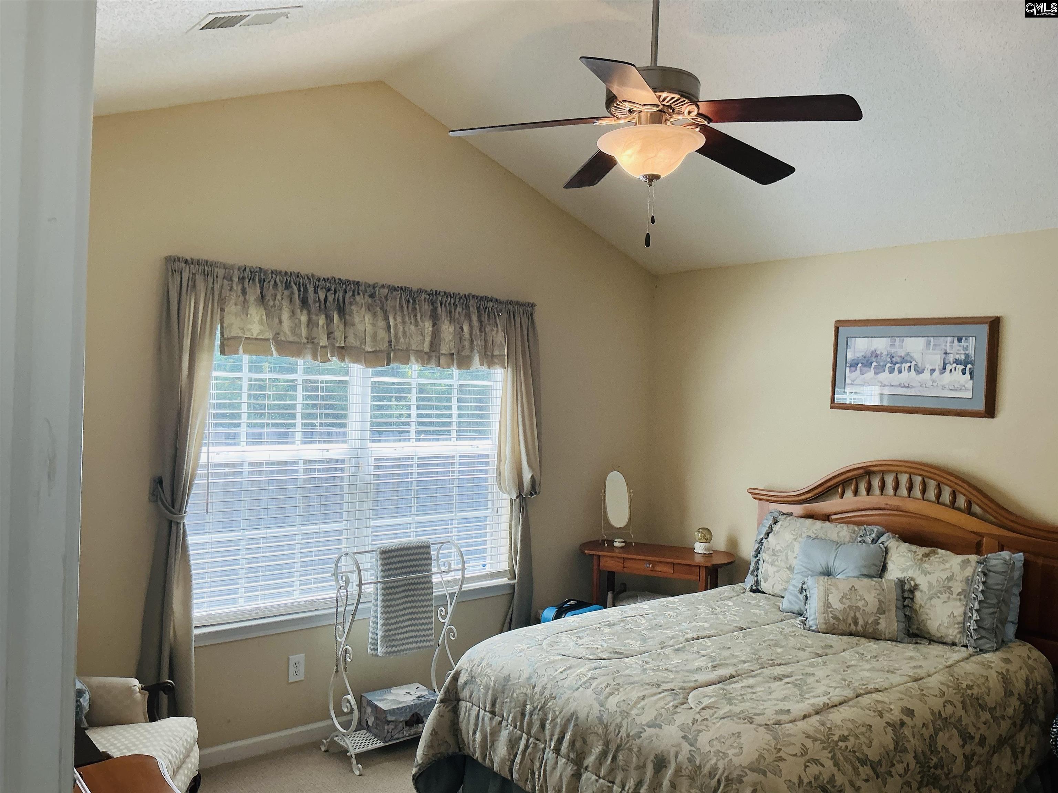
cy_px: 396
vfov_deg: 48.2
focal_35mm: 29
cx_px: 529
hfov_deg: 61.7
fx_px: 886
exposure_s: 1/60
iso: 40
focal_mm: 3
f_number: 1.8
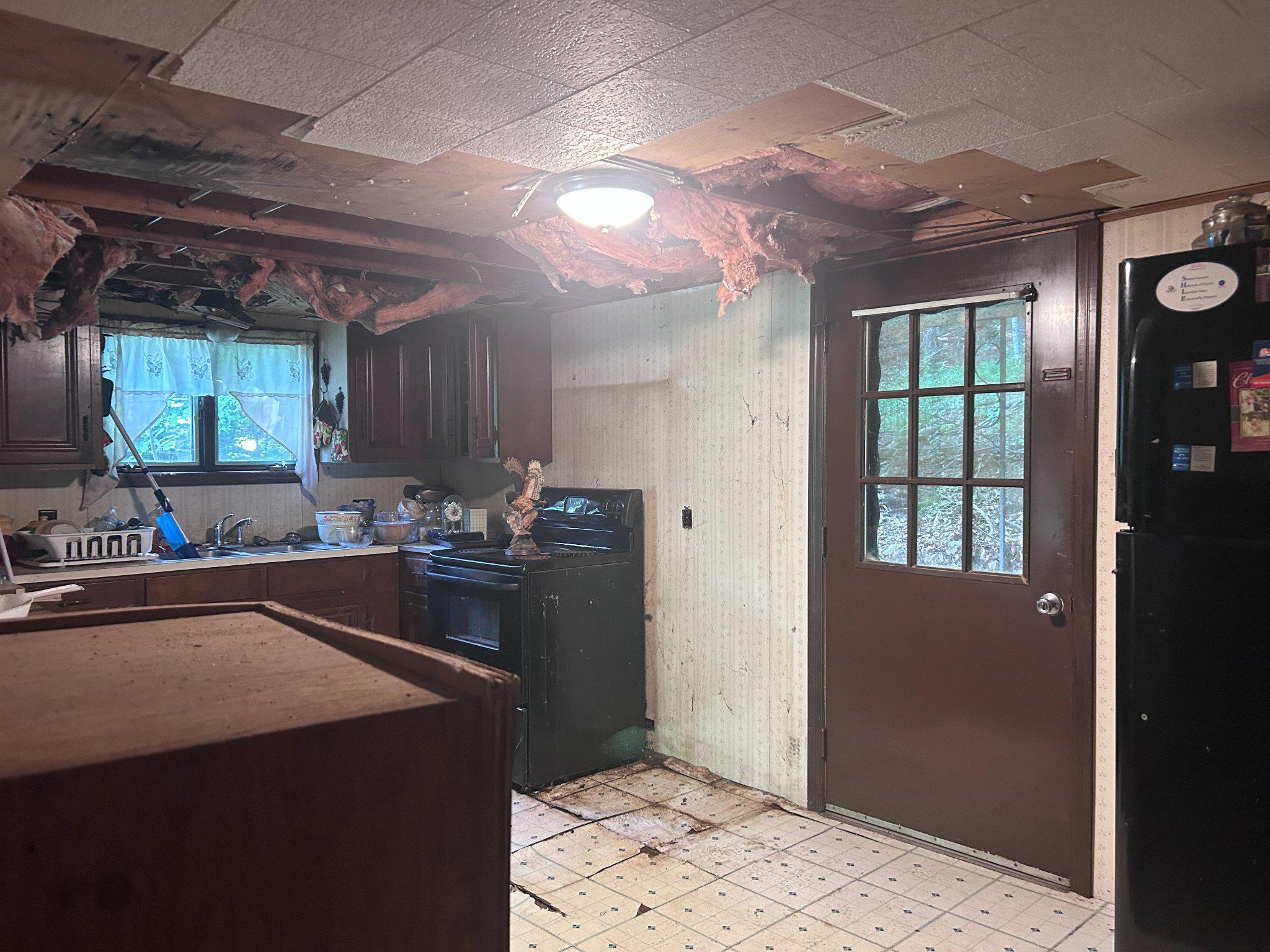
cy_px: 476
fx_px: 954
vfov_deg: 53.1
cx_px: 635
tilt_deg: -1.3
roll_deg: +0.2
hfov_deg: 67.3
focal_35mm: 26
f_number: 1.5
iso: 400
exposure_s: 1/60
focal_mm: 5.7
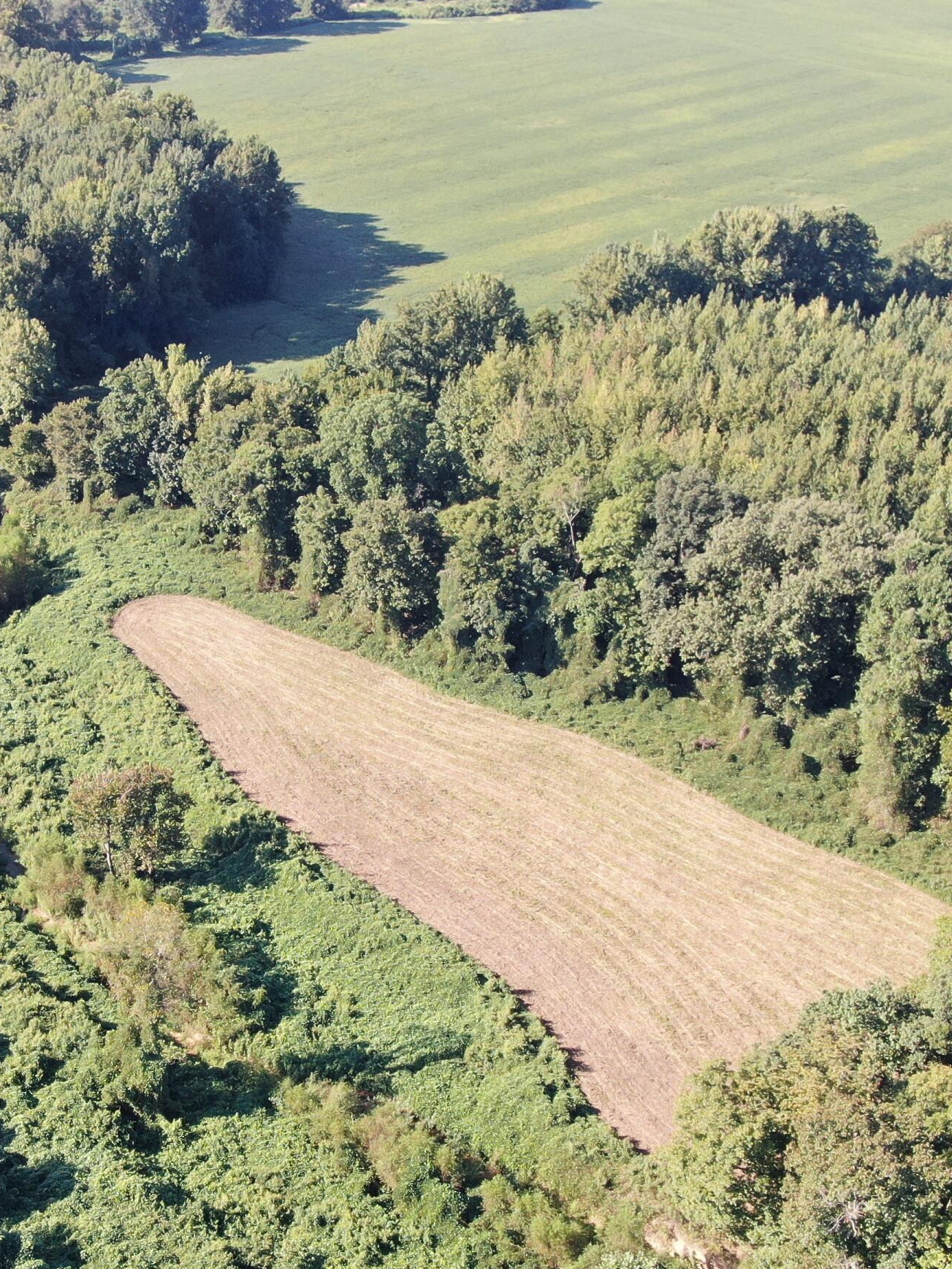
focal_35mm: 57
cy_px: 777
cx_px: 237
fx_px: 2090
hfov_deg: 25.4
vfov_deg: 33.6
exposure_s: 1/200
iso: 100
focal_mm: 5.69
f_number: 3.2
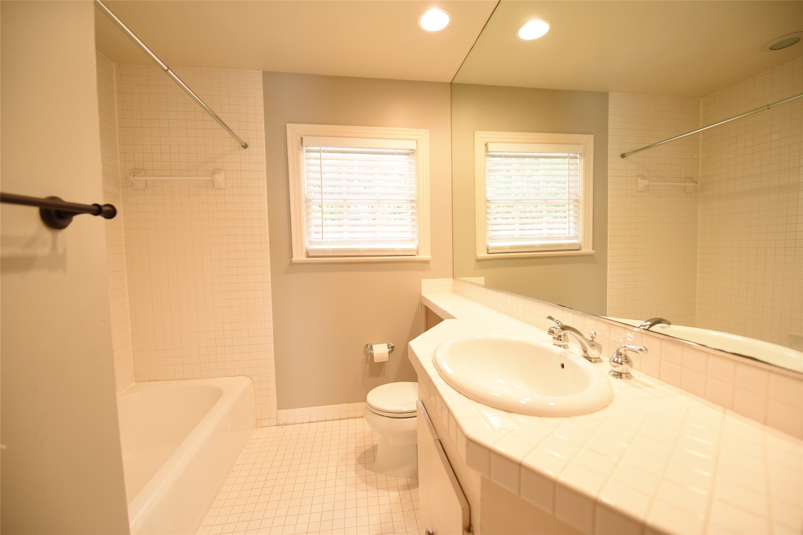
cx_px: 402
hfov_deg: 104.2
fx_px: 312
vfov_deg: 81.2
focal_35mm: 14
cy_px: 268
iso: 1000
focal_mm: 14
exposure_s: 1/100
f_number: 2.8
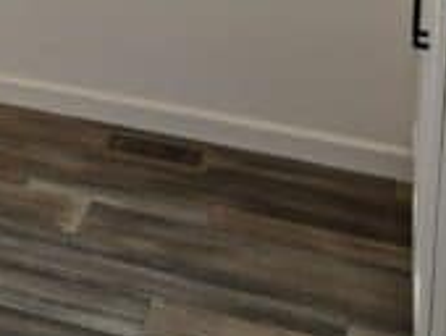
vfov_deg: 16.6
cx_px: -34
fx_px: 1045
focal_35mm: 81
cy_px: -171
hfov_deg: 22.8
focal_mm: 5.4
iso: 64
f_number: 1.8
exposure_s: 1/120
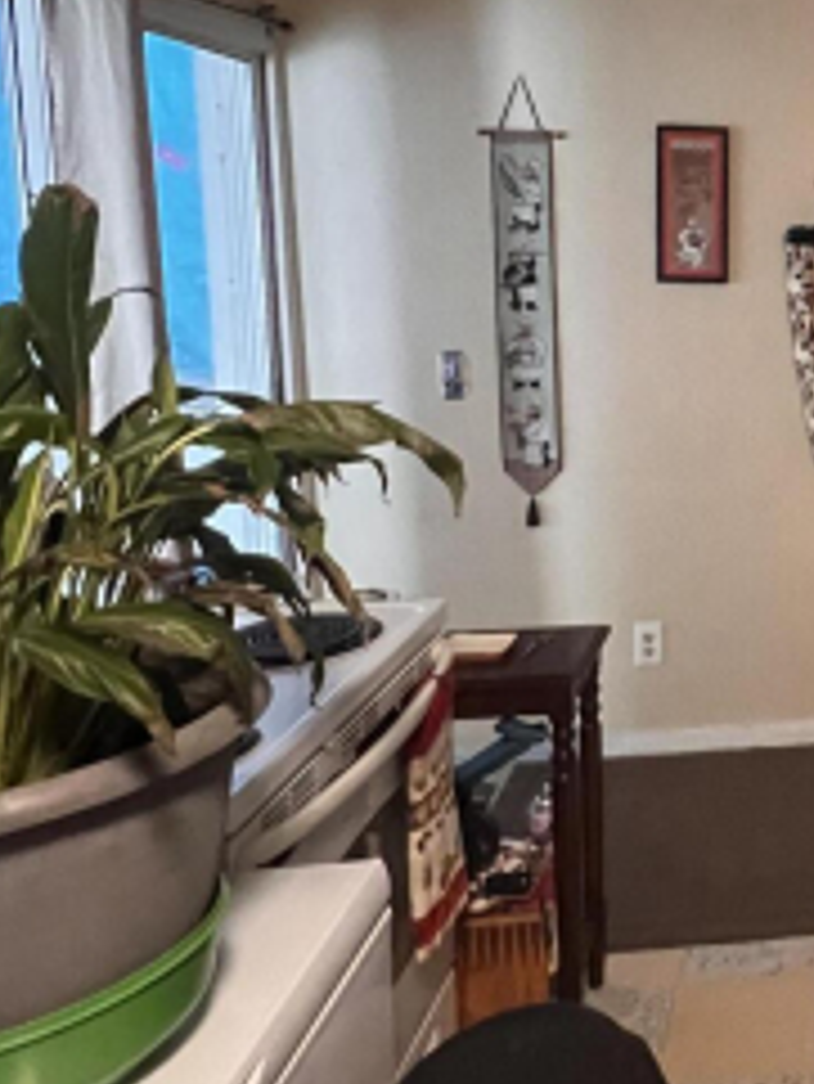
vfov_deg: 50.3
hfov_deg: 30.9
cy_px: 353
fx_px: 1128
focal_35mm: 36
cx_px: 1061
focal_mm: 1.57
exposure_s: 1/40
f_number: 1.8
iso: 800
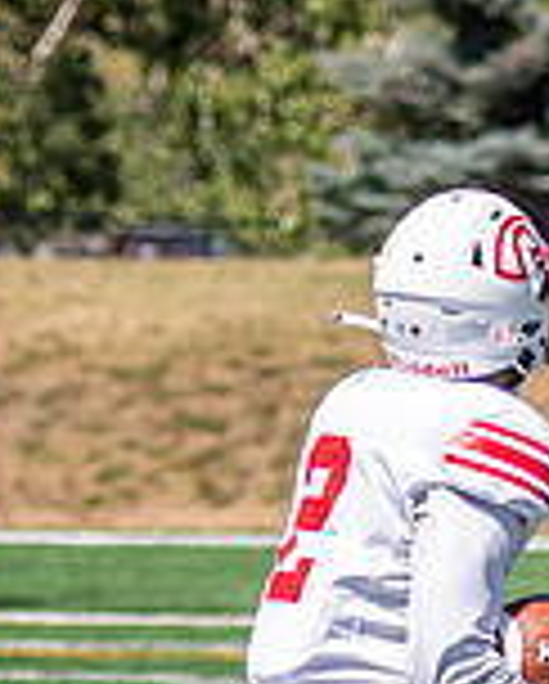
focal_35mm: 730
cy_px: 623
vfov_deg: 2.6
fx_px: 14797
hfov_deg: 2.1
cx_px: 436
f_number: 2.8
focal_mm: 78
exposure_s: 1/2500
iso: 160
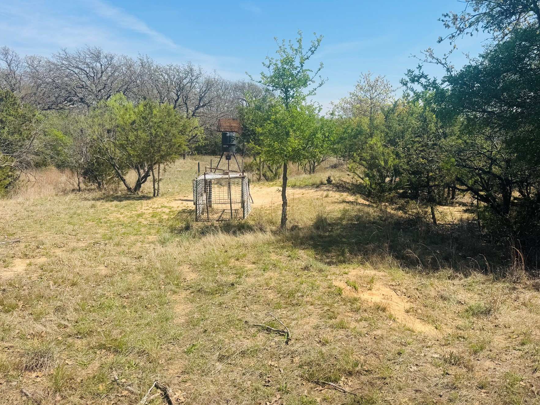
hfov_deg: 63.2
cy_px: 177
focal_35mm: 28
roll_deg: -0.8
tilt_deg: -7.4
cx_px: 304
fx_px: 437
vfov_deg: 49.6
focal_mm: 6.76
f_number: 1.78
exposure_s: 1/4049
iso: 80
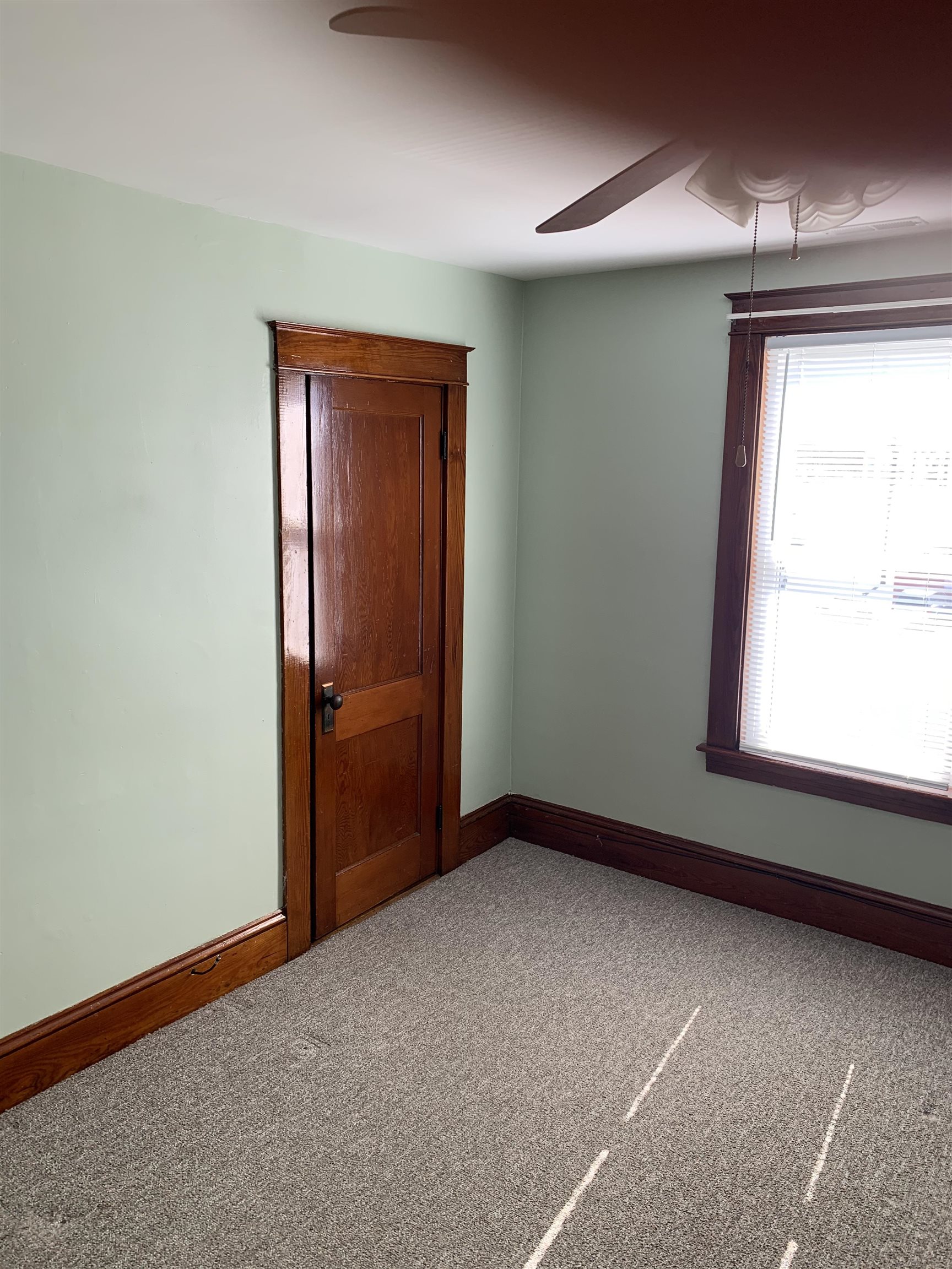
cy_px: 634
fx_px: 953
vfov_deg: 67.3
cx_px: 476
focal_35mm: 26
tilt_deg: -8.8
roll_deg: -1.2
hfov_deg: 53.1
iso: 50
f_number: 1.8
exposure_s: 1/121
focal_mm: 4.25
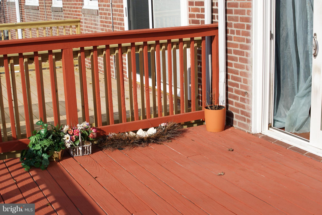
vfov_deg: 25.8
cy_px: 108
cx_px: 161
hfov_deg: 37.8
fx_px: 470
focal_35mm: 52
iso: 100
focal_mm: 35
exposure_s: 1/640
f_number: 5.6
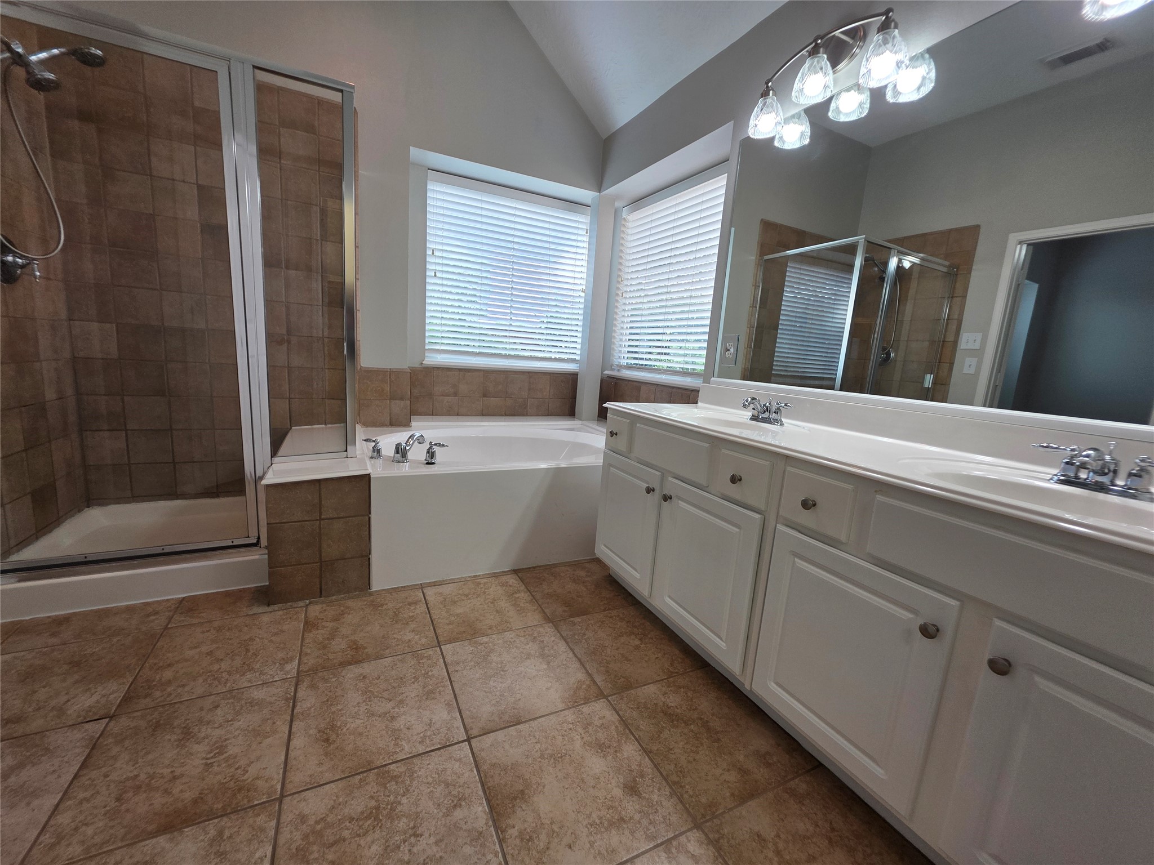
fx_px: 433
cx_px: 577
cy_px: 432
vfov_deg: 89.9
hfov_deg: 106.2
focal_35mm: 13
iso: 50
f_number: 1.9
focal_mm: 2.2
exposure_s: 1/120
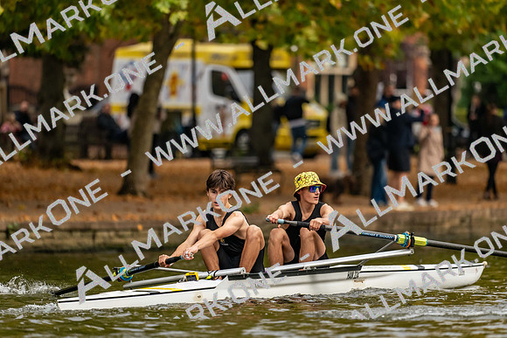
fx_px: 5634
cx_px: 254
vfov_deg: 3.4
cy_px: 169
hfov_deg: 5.2
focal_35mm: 400
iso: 2000
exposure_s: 1/2500
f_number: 4.5
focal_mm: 400
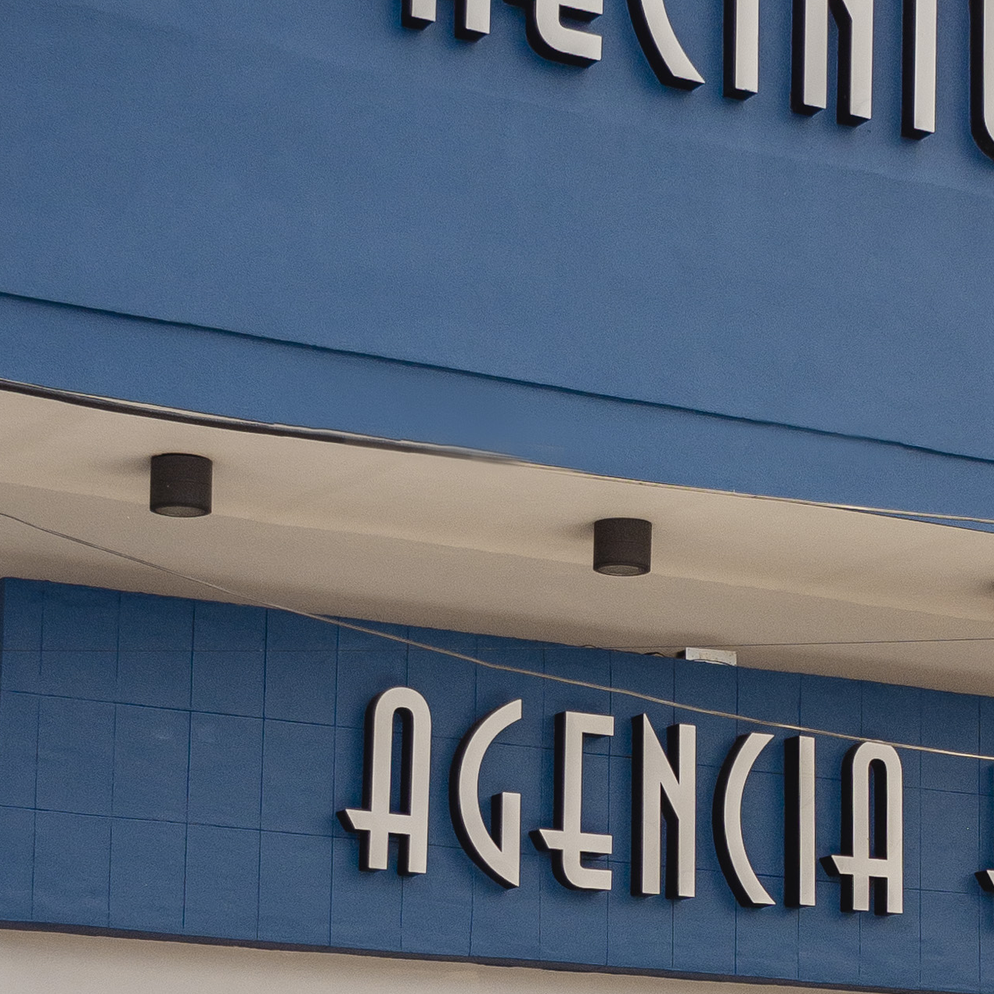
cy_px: 831
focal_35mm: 106
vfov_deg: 16.3
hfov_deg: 16.4
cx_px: 664
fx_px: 3444
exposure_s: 1/2500
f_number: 3.5
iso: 100
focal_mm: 18
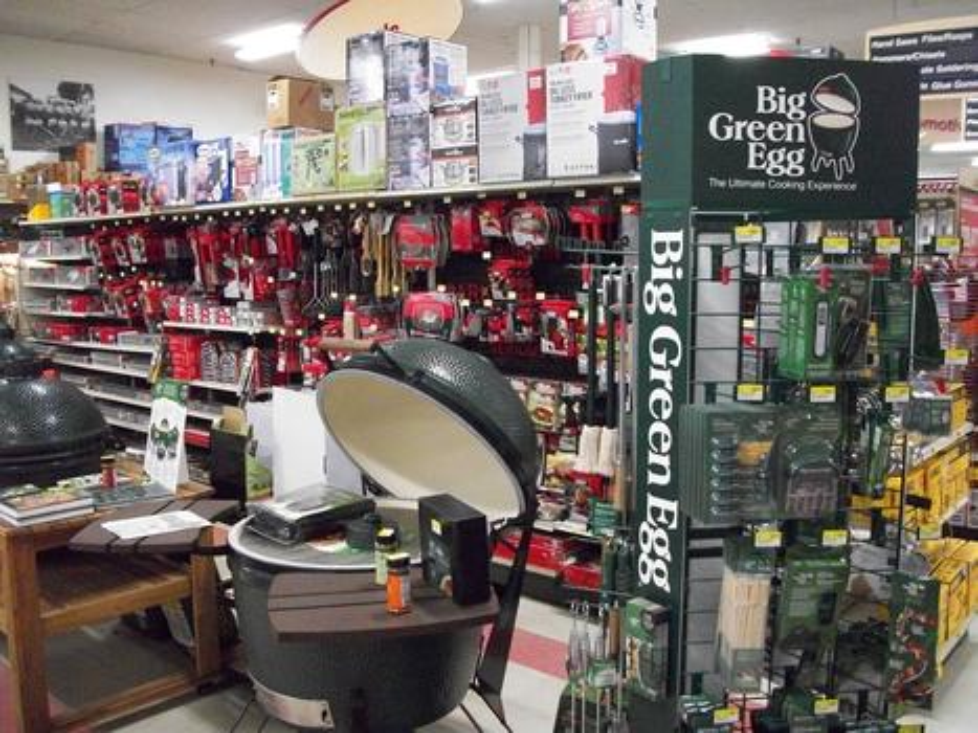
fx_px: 904
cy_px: 366
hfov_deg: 56.8
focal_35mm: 32
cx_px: 489
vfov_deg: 44.1
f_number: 2.9
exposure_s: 1/80
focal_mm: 5.7
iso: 640
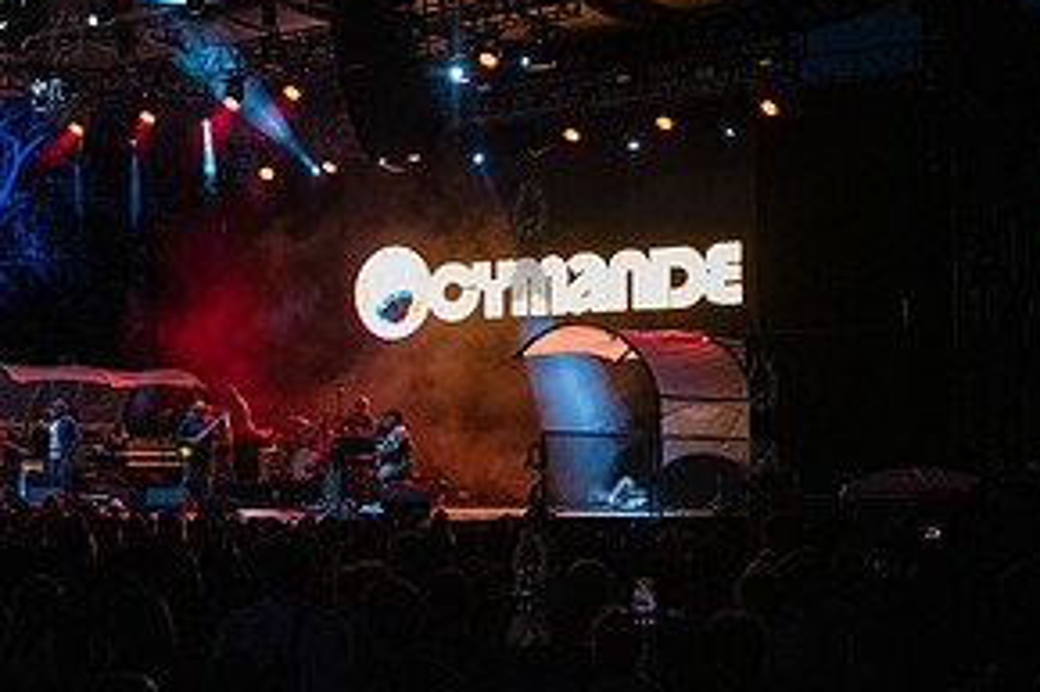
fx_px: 2194
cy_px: 411
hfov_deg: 25.7
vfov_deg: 17.9
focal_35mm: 76
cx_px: 65
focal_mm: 38
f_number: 4
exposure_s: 1/320
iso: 6400
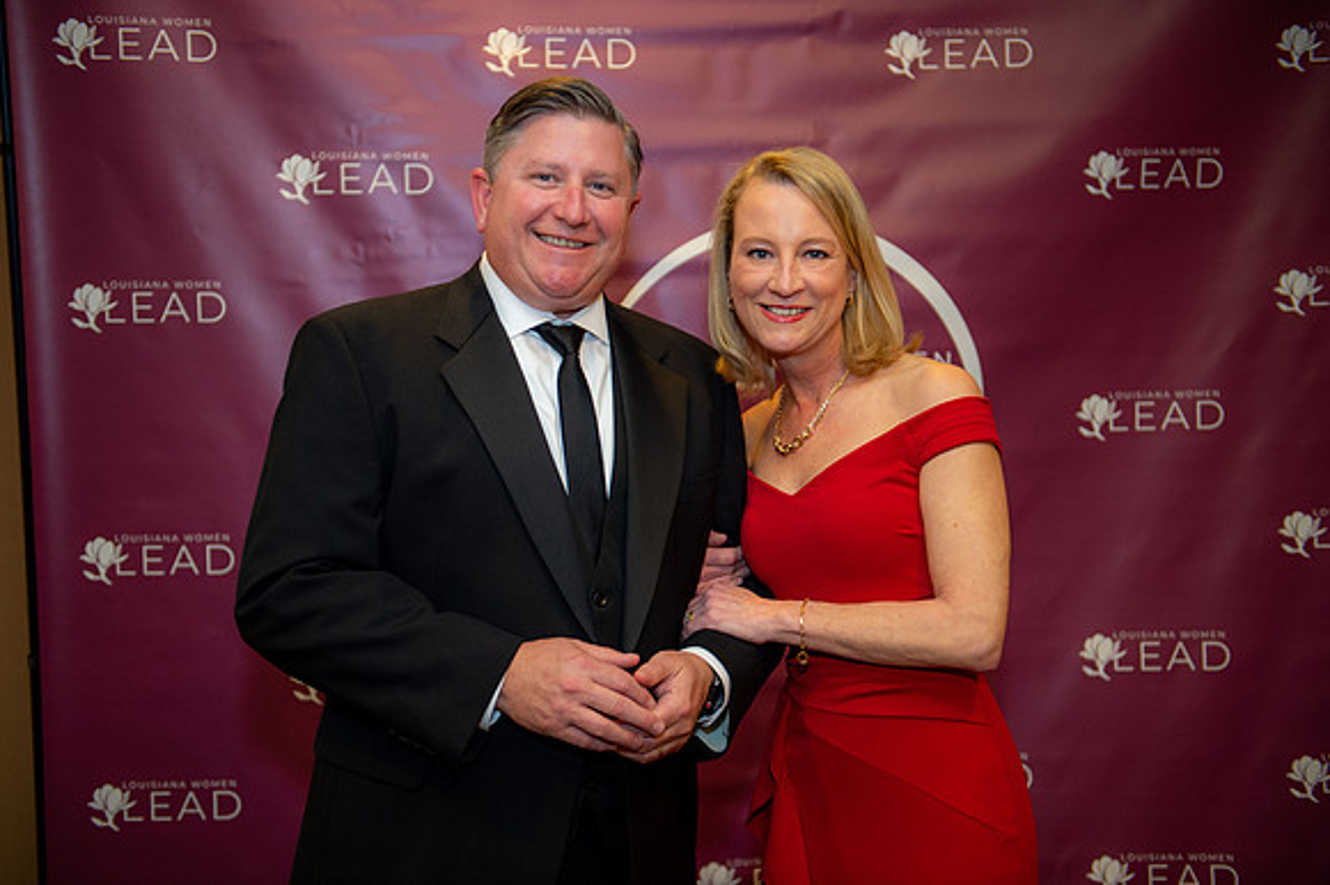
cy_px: 442
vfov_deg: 29.8
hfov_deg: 43.6
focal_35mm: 45
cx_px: 665
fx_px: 1661
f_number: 2.8
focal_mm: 45
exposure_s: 1/125
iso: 1000
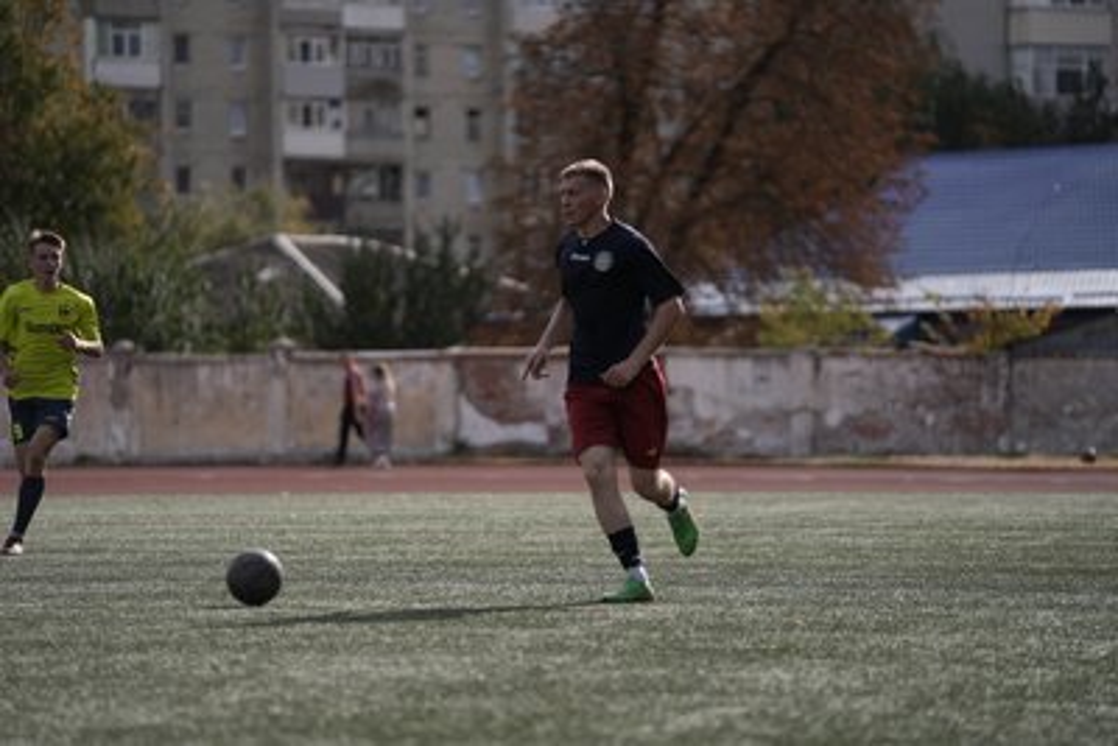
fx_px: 5033
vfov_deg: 8.5
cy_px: 373
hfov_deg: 12.7
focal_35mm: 162
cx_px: 559
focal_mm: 162
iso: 160
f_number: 2.8
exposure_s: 1/3200
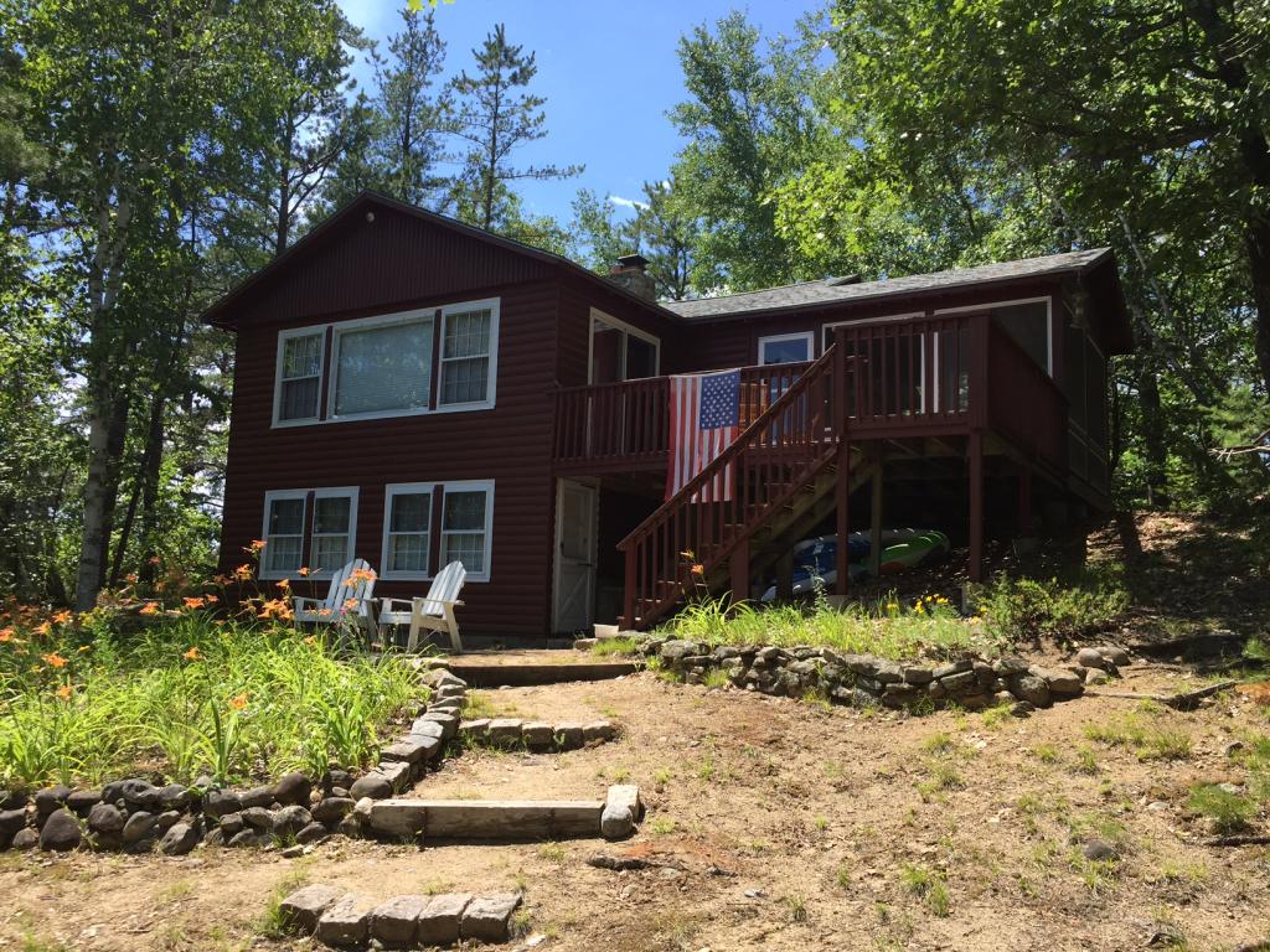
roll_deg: -3.7
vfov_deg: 48.2
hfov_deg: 61.7
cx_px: 635
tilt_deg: +6.7
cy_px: 476
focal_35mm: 29
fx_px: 1064
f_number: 2.2
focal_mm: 4.15
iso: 32
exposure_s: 1/898
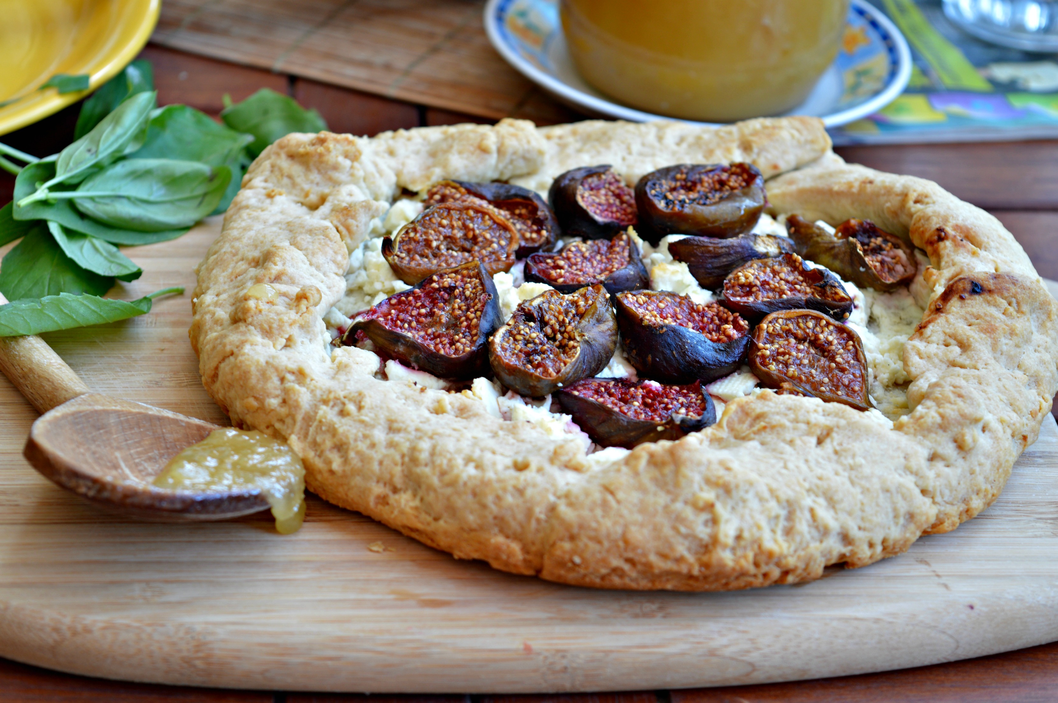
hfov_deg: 24.6
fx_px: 2422
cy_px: 352
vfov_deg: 16.5
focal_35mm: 82
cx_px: 529
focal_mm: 55
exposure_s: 1/10
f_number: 5.6
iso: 100
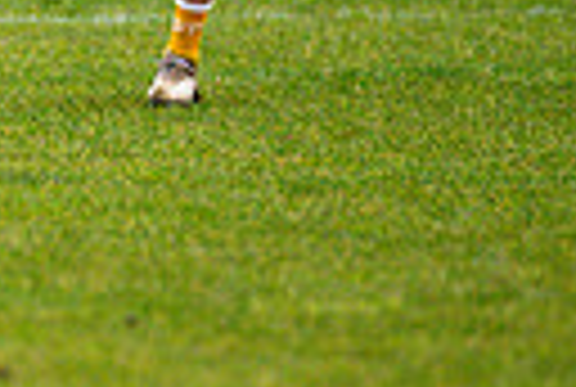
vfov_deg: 1.0
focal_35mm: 1355
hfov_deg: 1.5
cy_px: -25
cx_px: -454
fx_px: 21731
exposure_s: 1/1000
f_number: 2.8
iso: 3600
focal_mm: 300
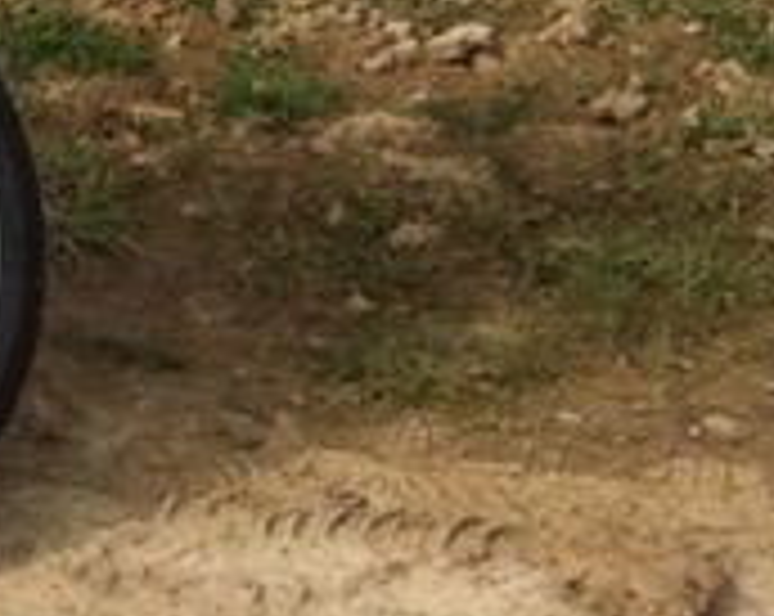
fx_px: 3636
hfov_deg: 11.5
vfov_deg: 9.0
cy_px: -697
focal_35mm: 159
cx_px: -504
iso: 80
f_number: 2.8
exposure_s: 1/1160
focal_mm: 3.85
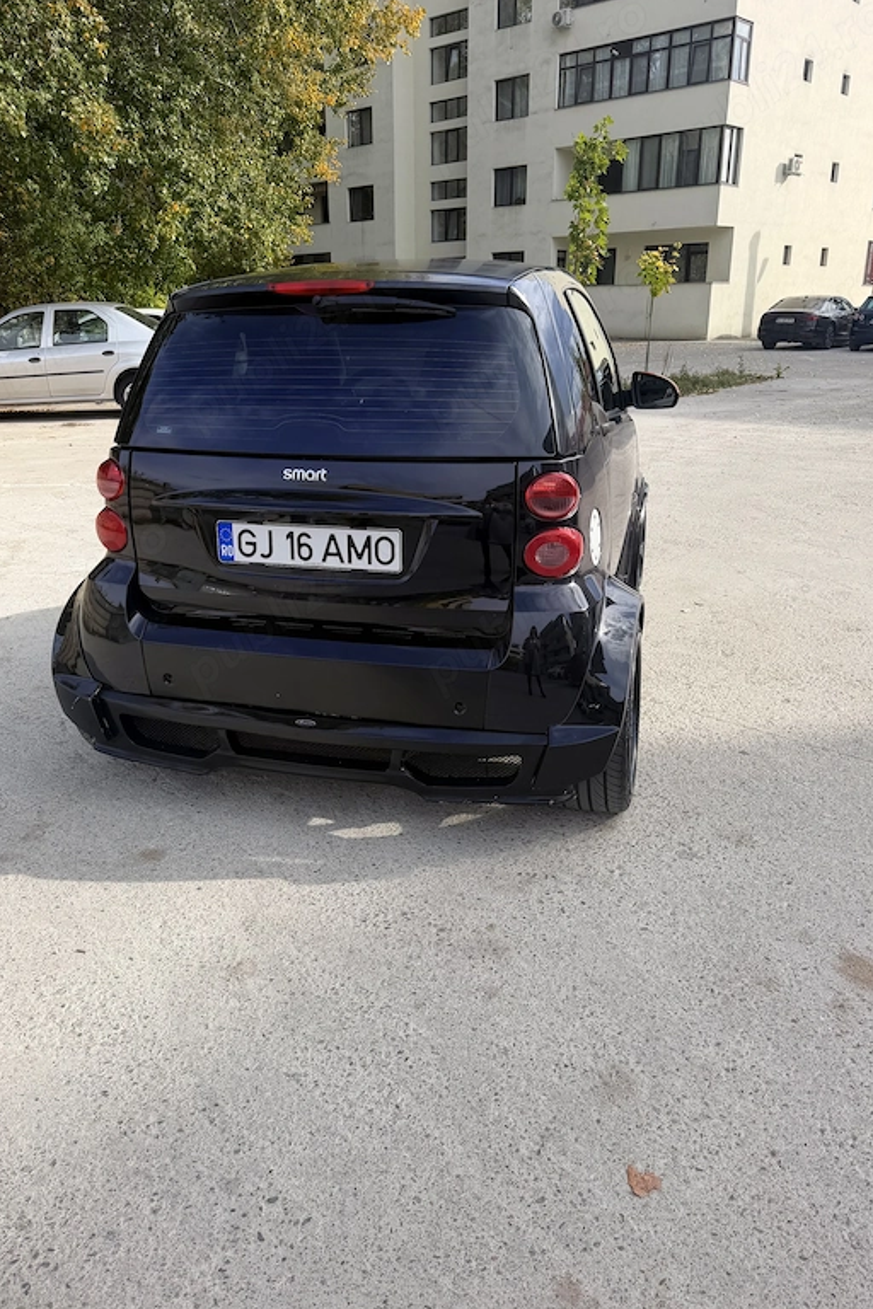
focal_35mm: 26
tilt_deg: -20.2
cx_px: 416
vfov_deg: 69.4
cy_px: 661
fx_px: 946
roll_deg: +0.1
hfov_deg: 49.5
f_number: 1.78
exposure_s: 1/2110
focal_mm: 6.76
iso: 80
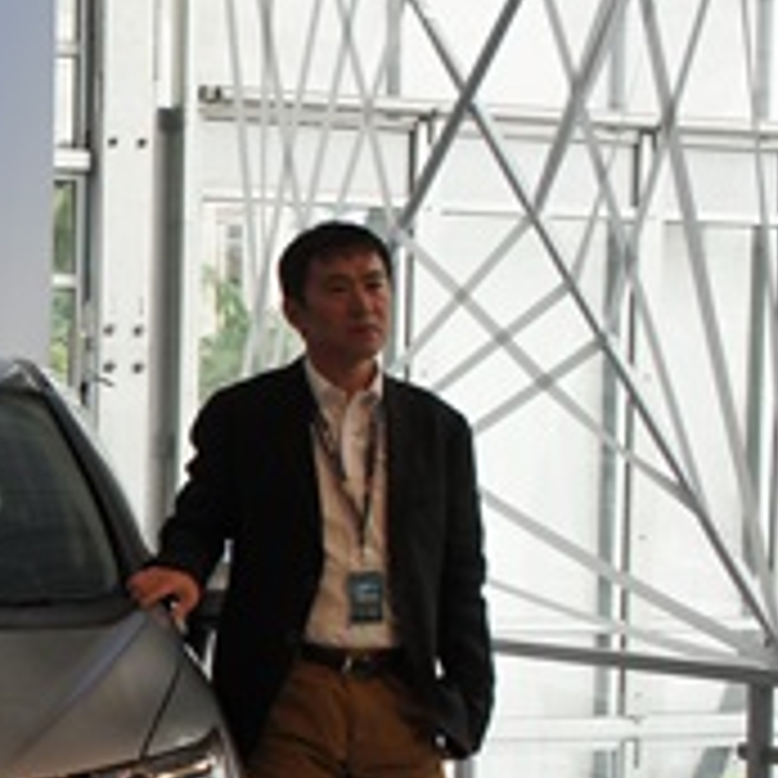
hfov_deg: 14.6
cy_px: 582
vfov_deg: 15.7
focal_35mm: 110
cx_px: -409
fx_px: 2809
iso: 200
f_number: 5.6
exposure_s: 1/80
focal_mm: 25
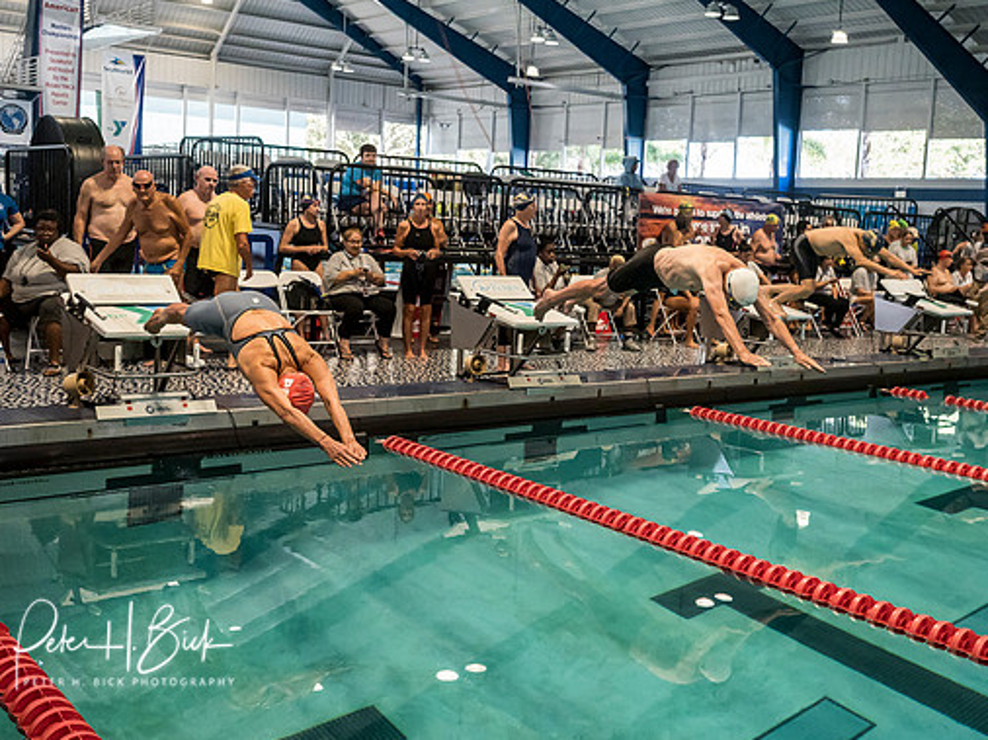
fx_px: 1113
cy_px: 325
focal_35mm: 39
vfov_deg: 36.7
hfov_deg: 47.9
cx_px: 521
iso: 2500
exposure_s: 1/800
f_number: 2.8
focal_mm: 17
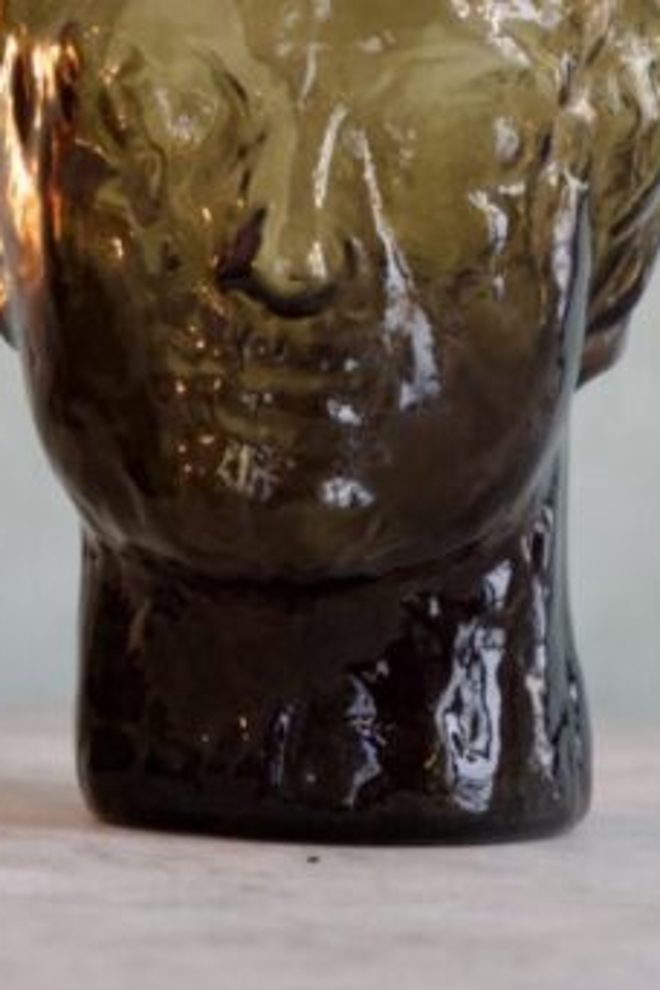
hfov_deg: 5.4
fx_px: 6957
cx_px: 318
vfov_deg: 8.1
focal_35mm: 253
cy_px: 69
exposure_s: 1/125
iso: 3200
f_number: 4
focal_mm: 52
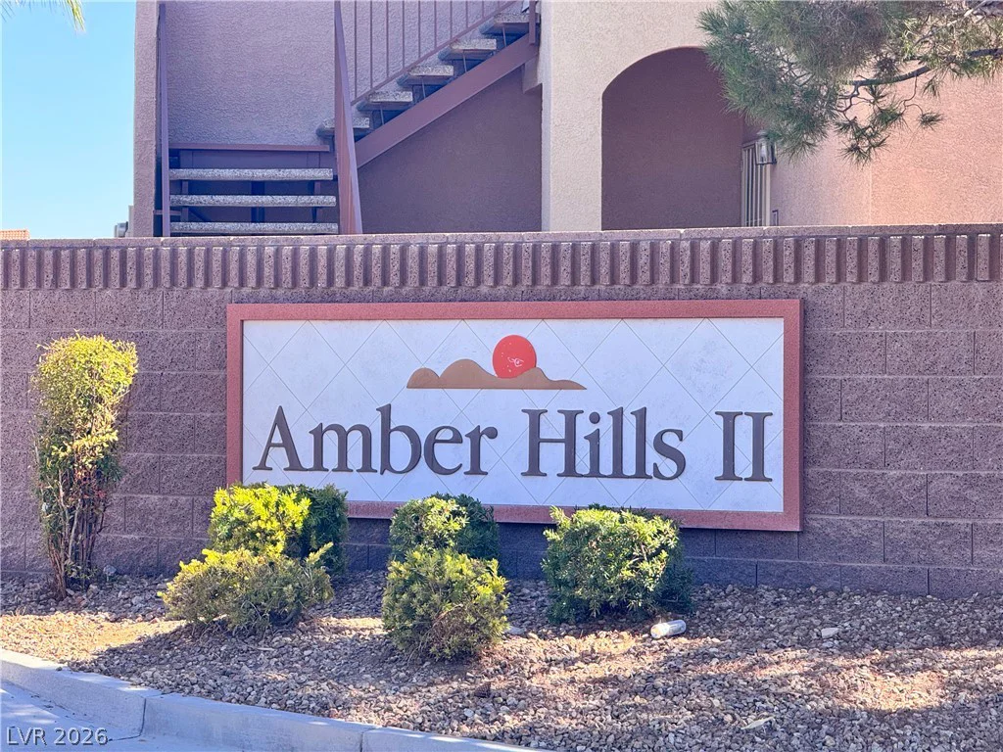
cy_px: 376
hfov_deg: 16.4
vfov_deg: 12.3
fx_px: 3477
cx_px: 502
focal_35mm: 120
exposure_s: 1/393
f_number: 2.8
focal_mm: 15.7
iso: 50
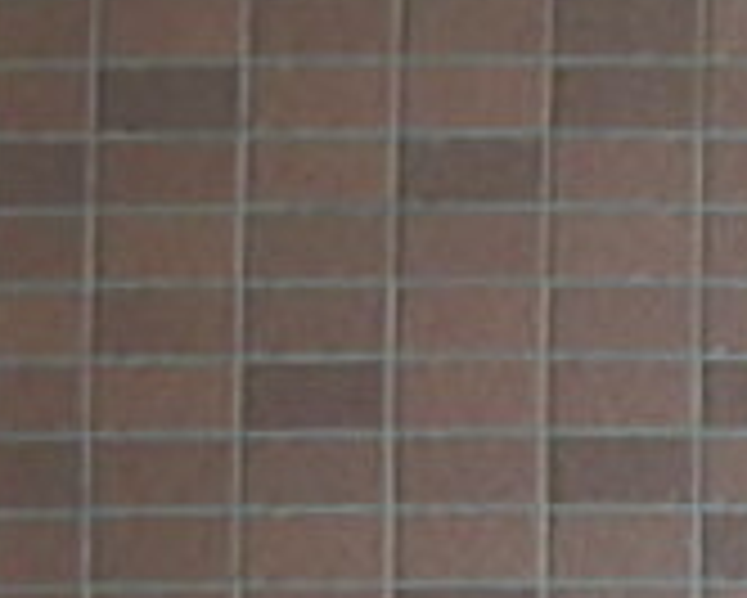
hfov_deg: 19.6
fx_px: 1748
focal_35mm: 79
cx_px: 1242
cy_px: 899
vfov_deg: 17.5
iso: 200
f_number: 3.5
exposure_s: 1/30
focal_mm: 3.7
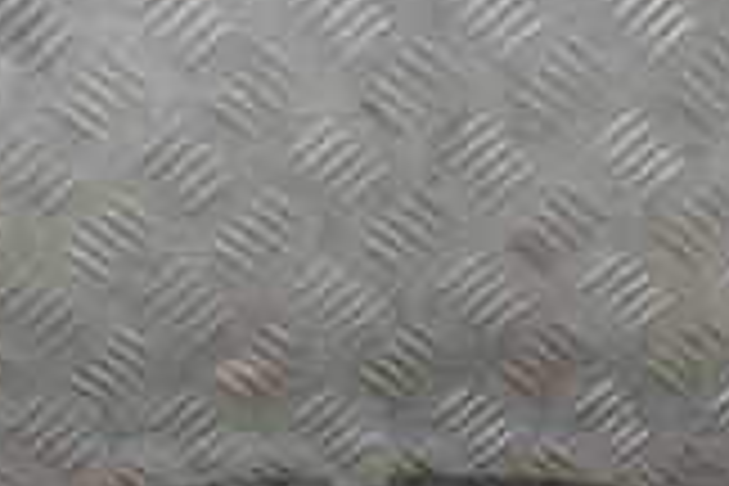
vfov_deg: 13.6
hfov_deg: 20.4
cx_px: 342
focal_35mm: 100
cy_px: 396
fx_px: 2025
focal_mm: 18
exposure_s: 1/200
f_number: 5
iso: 800
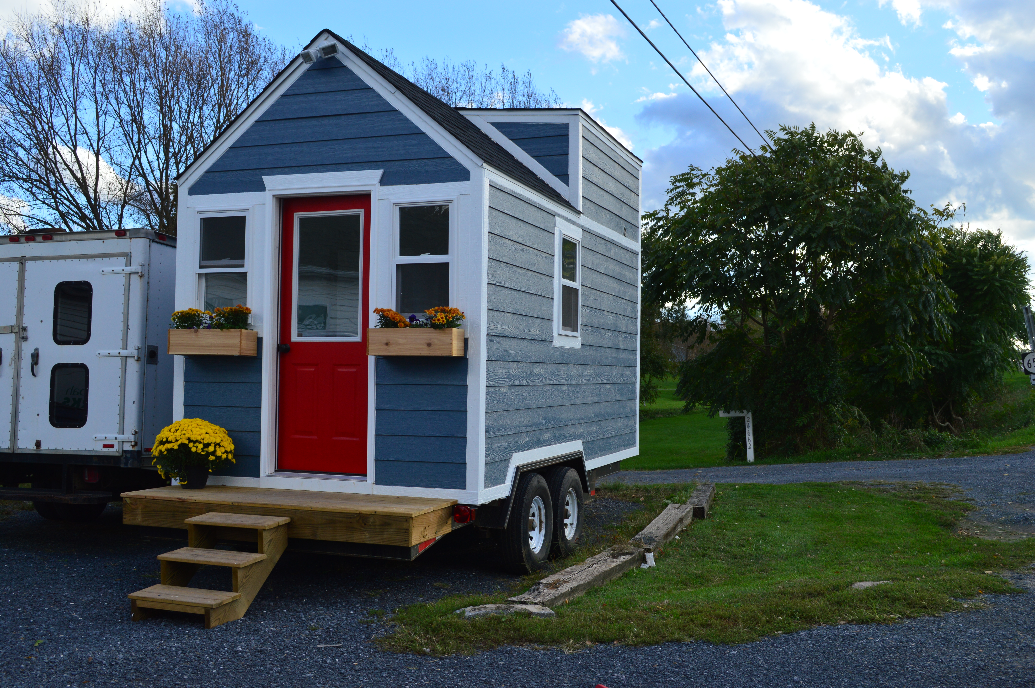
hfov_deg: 53.2
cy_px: 344
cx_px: 518
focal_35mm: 36
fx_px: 1034
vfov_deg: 36.8
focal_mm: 24
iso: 200
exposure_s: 1/250
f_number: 8
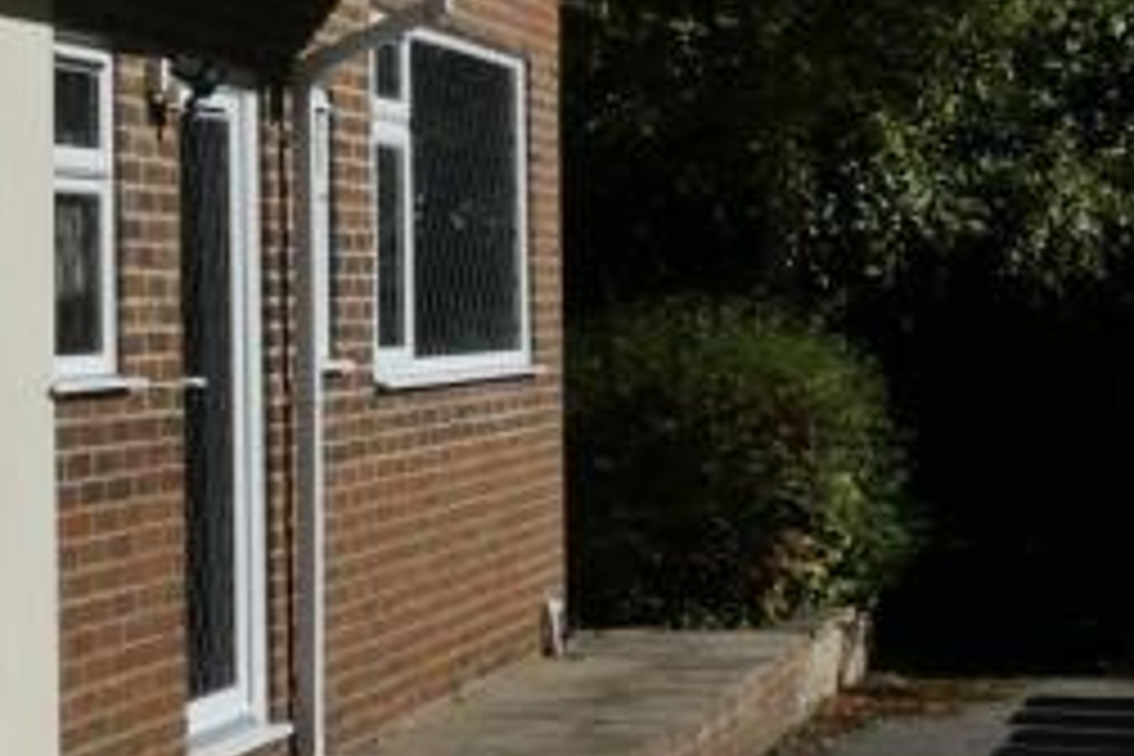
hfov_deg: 18.8
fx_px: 3339
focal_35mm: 106
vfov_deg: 12.9
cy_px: 313
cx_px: 34
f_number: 4.5
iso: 100
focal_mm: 7.8
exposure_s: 1/2000
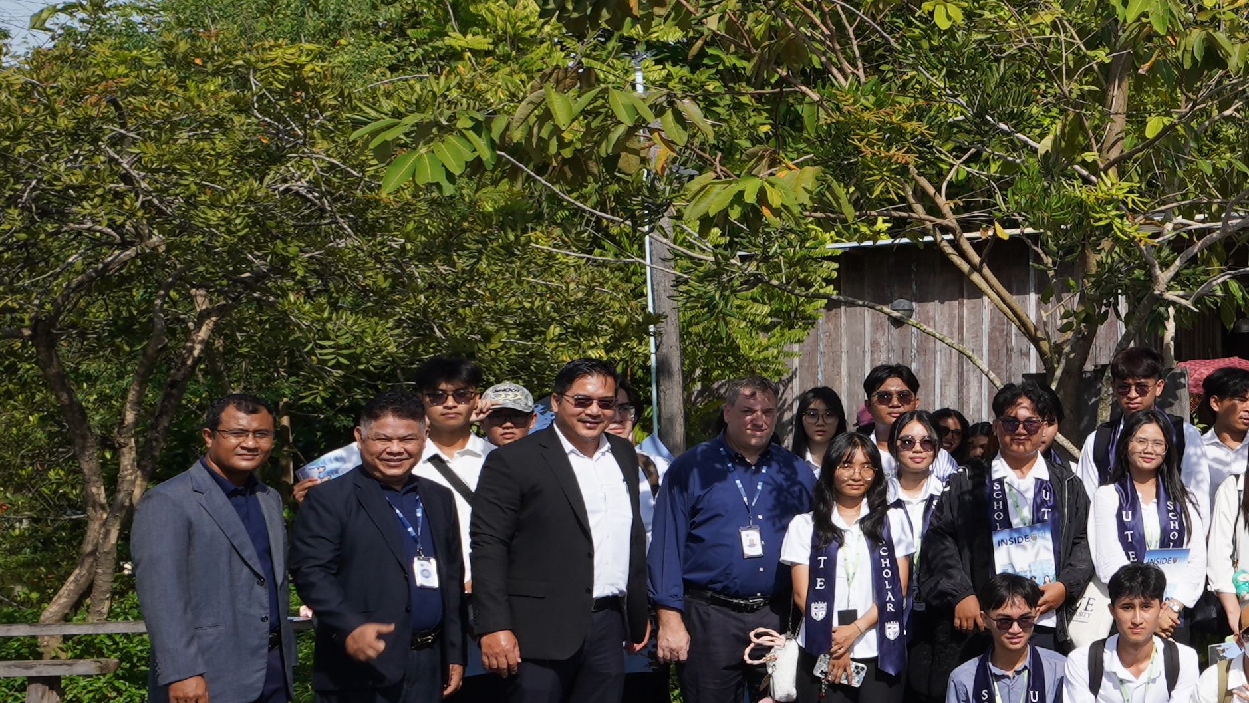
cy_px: 279
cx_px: 1955
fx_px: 2904
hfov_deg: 20.3
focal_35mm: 88
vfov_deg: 13.8
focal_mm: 26.2
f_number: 13
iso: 100
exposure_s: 1/125
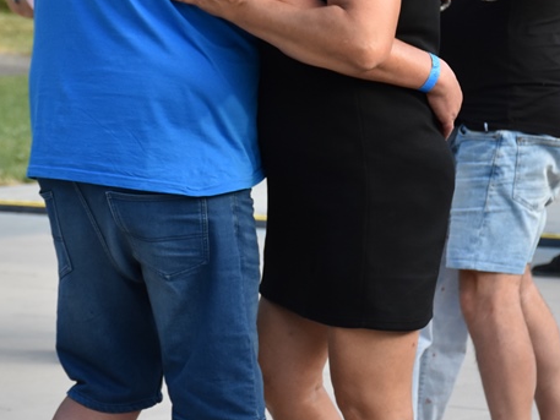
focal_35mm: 213
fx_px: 3447
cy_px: 195
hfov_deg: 9.3
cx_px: 294
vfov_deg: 7.0
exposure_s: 1/500
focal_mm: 66
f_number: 5
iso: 800
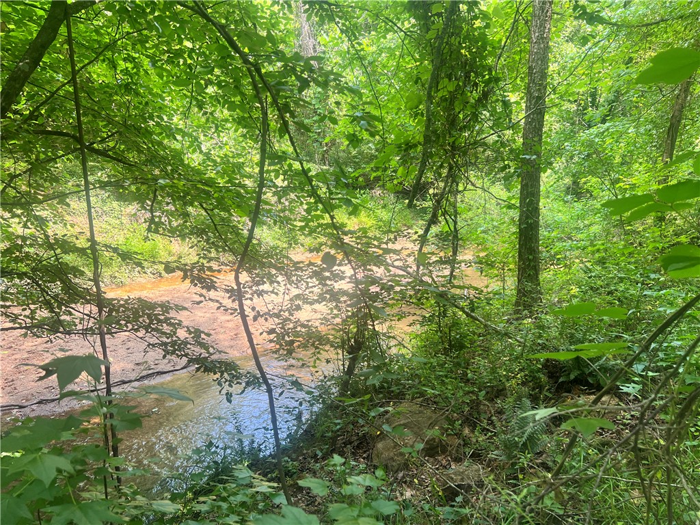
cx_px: 350
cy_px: 262
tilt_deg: -13.2
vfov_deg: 53.1
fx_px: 526
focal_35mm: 26
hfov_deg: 67.3
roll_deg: -2.4
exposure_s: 1/175
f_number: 1.5
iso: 40
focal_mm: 5.7
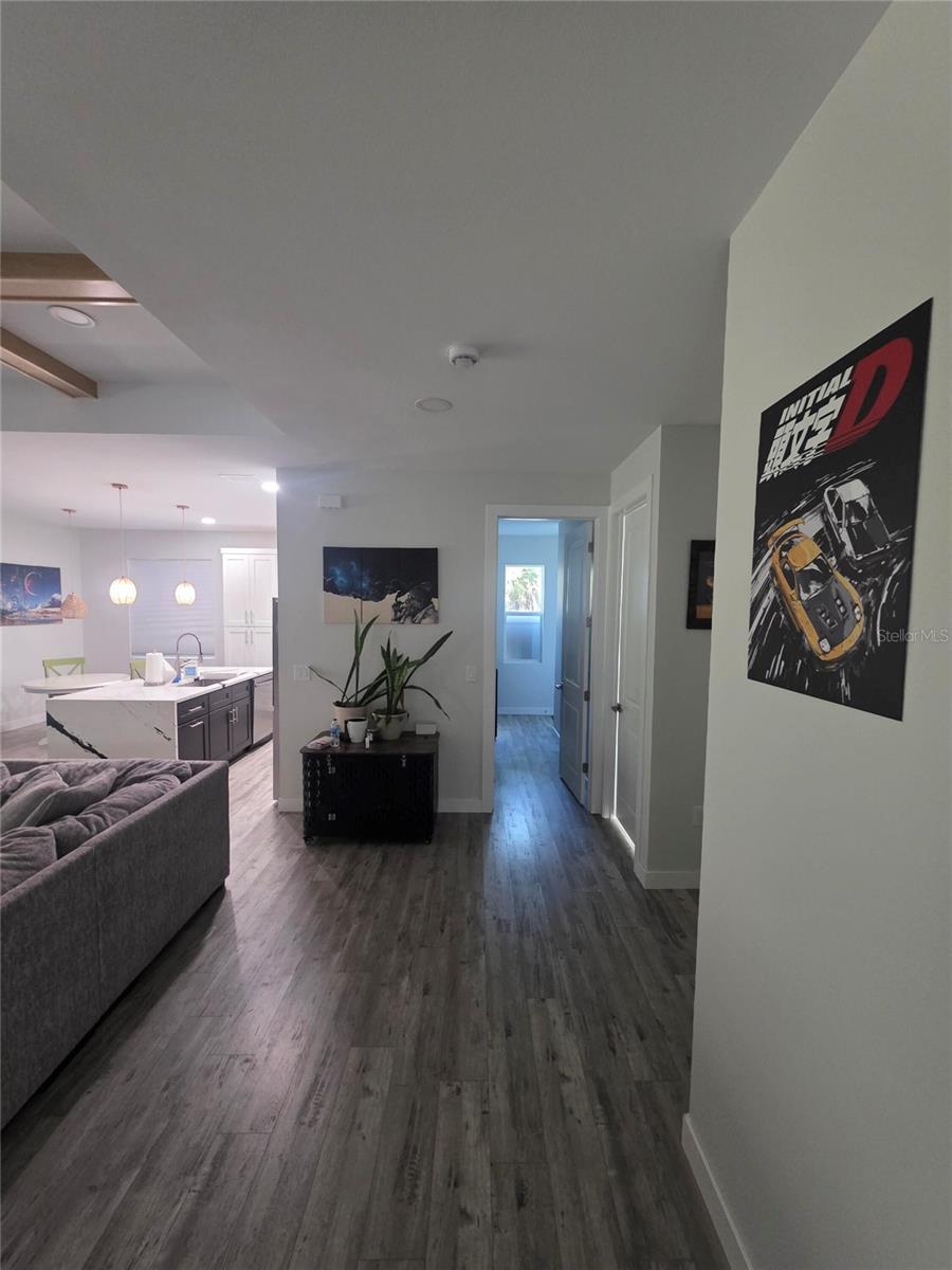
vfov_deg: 106.2
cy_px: 635
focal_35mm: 13
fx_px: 477
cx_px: 476
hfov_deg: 89.9
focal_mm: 2.2
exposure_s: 1/60
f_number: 1.9
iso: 640
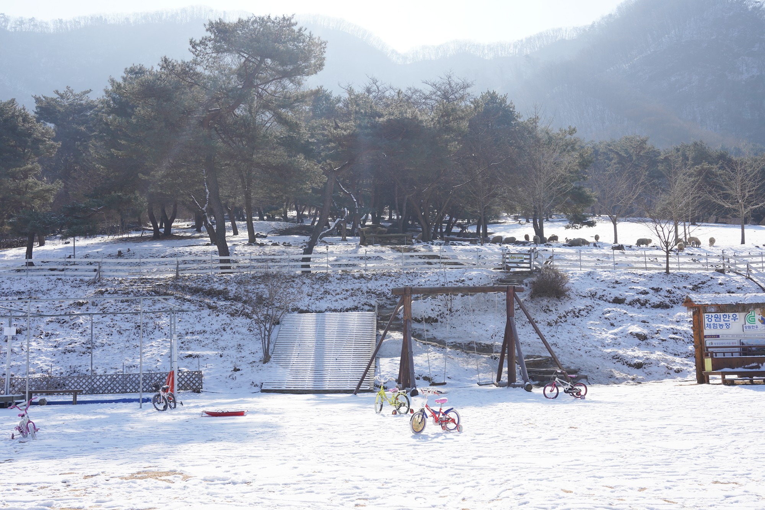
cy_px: 255
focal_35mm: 40
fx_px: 850
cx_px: 382
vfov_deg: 33.4
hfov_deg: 48.5
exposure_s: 1/100
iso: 100
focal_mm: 40
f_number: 13
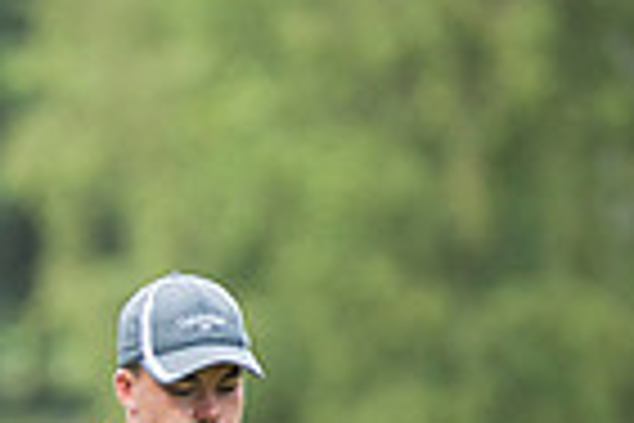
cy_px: 670
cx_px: -405
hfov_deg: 1.7
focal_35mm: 1232
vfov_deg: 1.1
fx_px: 21695
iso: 400
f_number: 5
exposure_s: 1/1000
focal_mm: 300
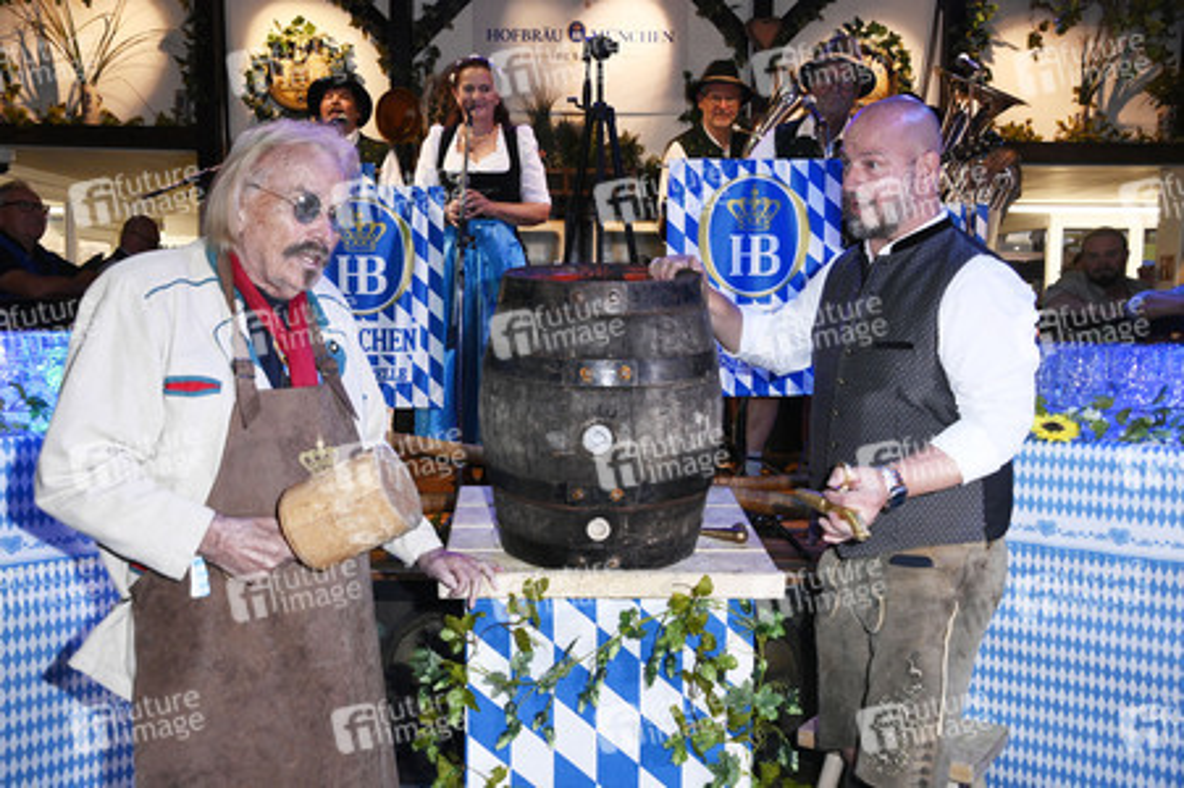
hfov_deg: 53.2
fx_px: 1183
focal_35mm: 36
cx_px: 592
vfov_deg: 36.8
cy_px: 394
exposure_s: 1/200
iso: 3200
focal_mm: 36
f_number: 5.6
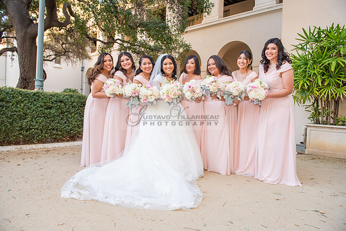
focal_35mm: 24
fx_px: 231
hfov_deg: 73.7
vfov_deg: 53.2
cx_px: 173
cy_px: 116
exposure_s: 1/200
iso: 640
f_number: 4.5
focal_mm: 24
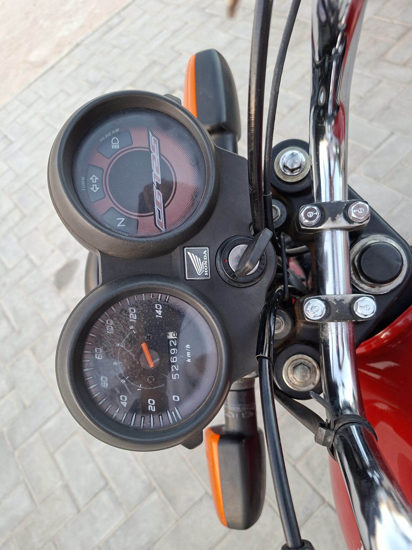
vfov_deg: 69.3
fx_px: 397
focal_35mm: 25
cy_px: 297
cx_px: 191
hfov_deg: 54.8
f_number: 1.8
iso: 200
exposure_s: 1/120
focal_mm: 5.54
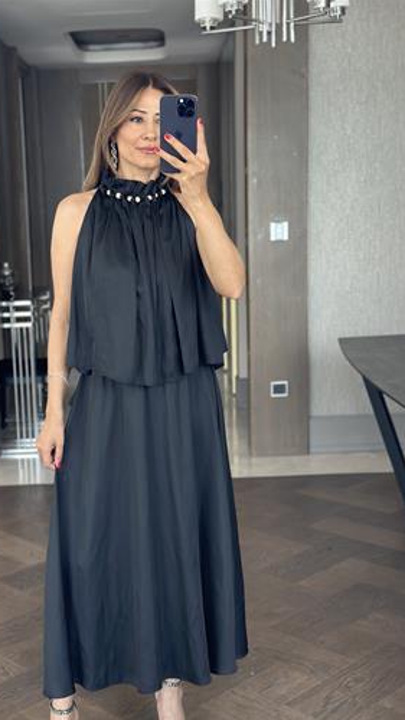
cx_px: 161
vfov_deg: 39.2
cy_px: 361
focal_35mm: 53
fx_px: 1013
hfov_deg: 22.6
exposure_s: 1/121
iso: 125
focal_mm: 6.86
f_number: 1.78
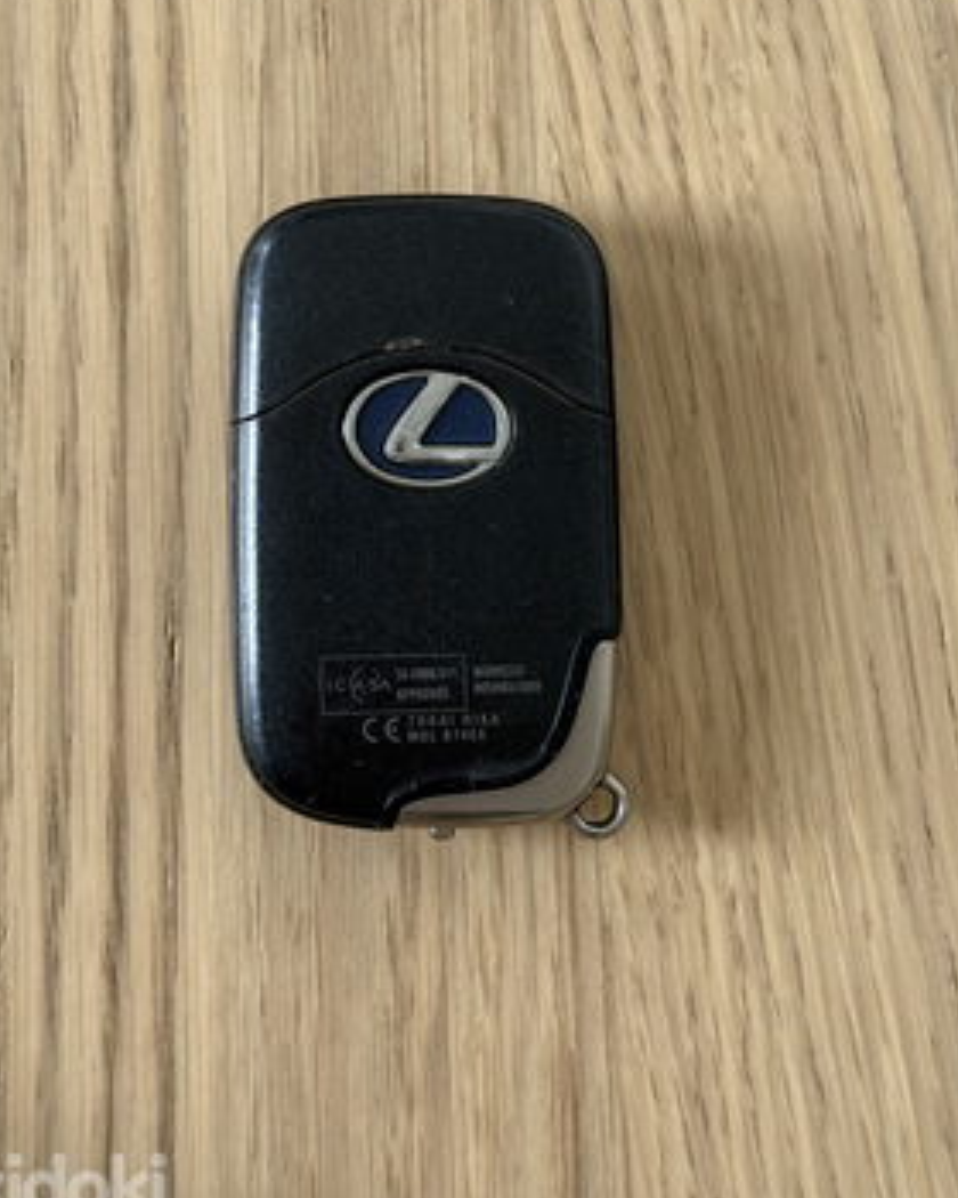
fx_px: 2375
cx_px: 467
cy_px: 448
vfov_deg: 28.2
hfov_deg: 22.8
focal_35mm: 67
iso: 100
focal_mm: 6.76
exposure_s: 1/109
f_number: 1.78
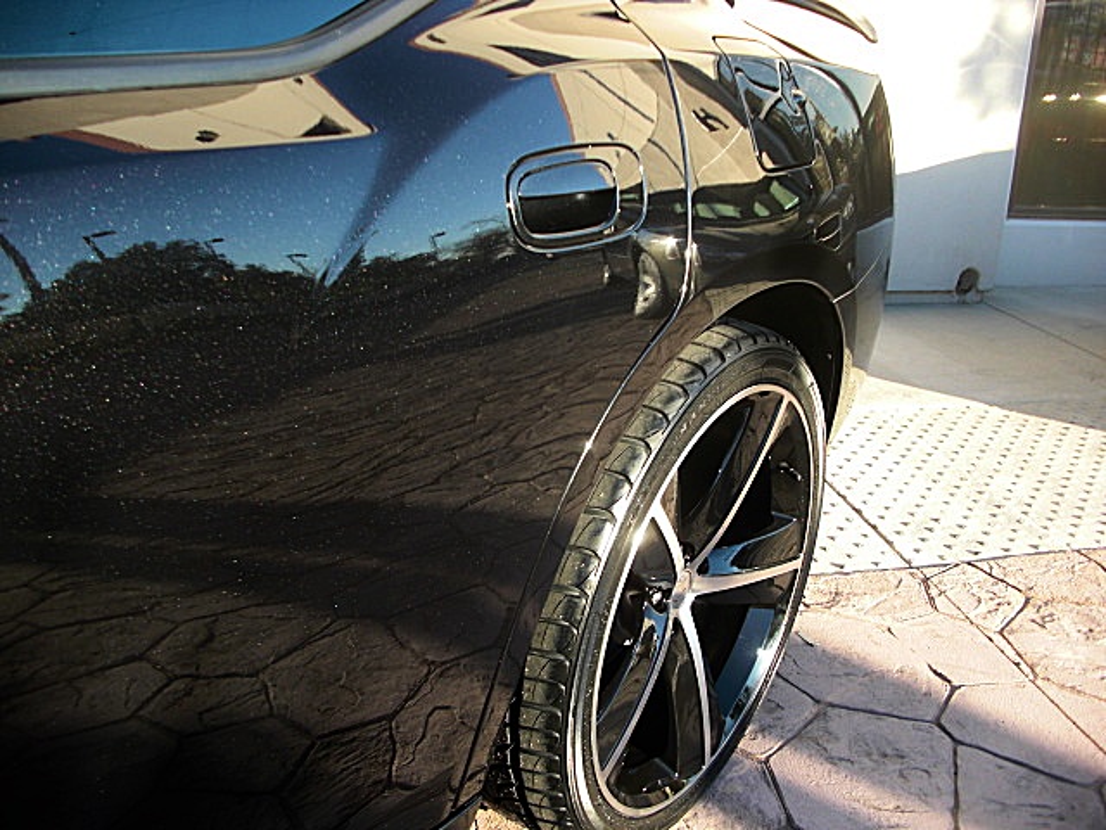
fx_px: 1150
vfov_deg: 39.7
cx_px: 553
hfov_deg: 51.4
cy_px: 415
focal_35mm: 36
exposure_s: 1/160
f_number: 2.8
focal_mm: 6.3
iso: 50
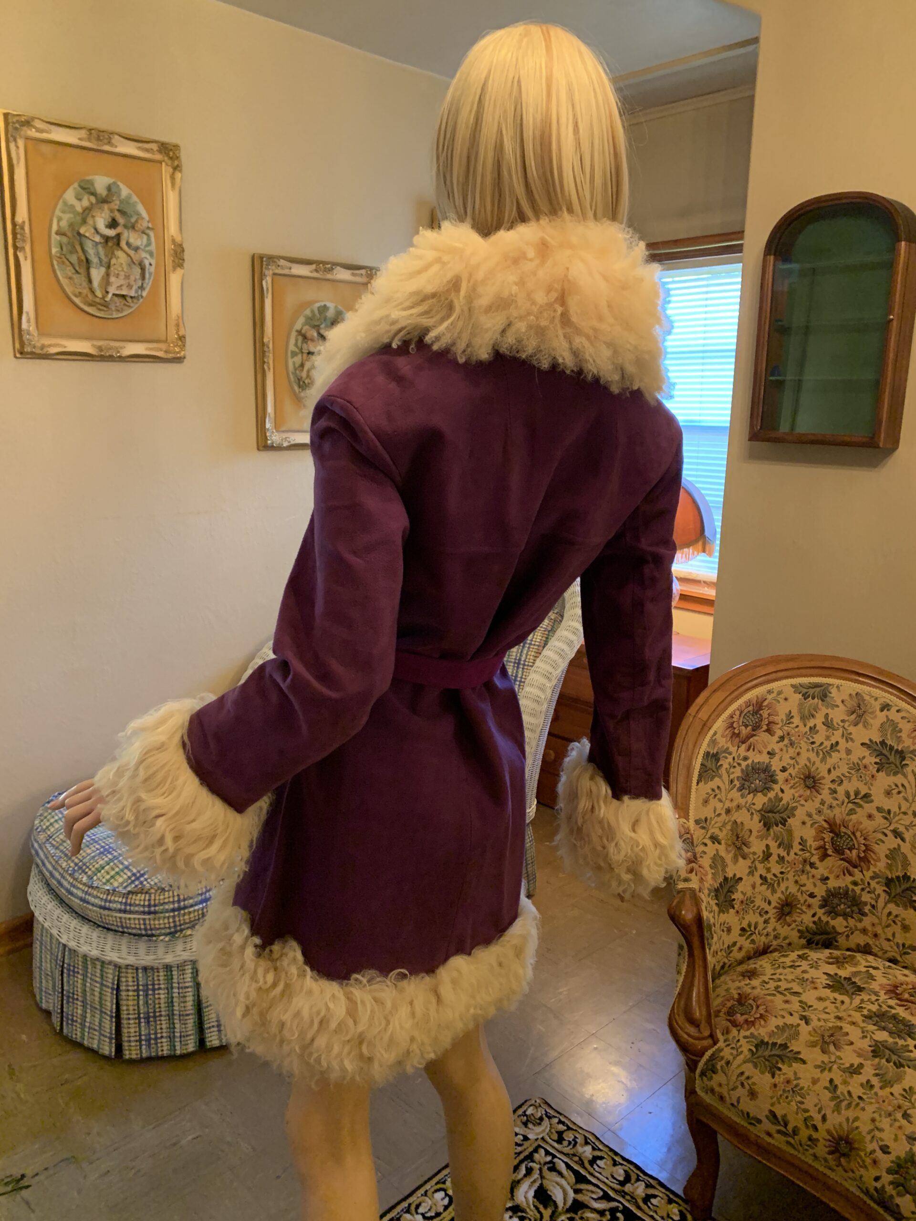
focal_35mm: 26
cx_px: 458
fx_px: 917
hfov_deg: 53.1
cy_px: 610
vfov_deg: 67.3
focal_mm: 4.25
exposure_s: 1/30
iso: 400
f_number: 1.8
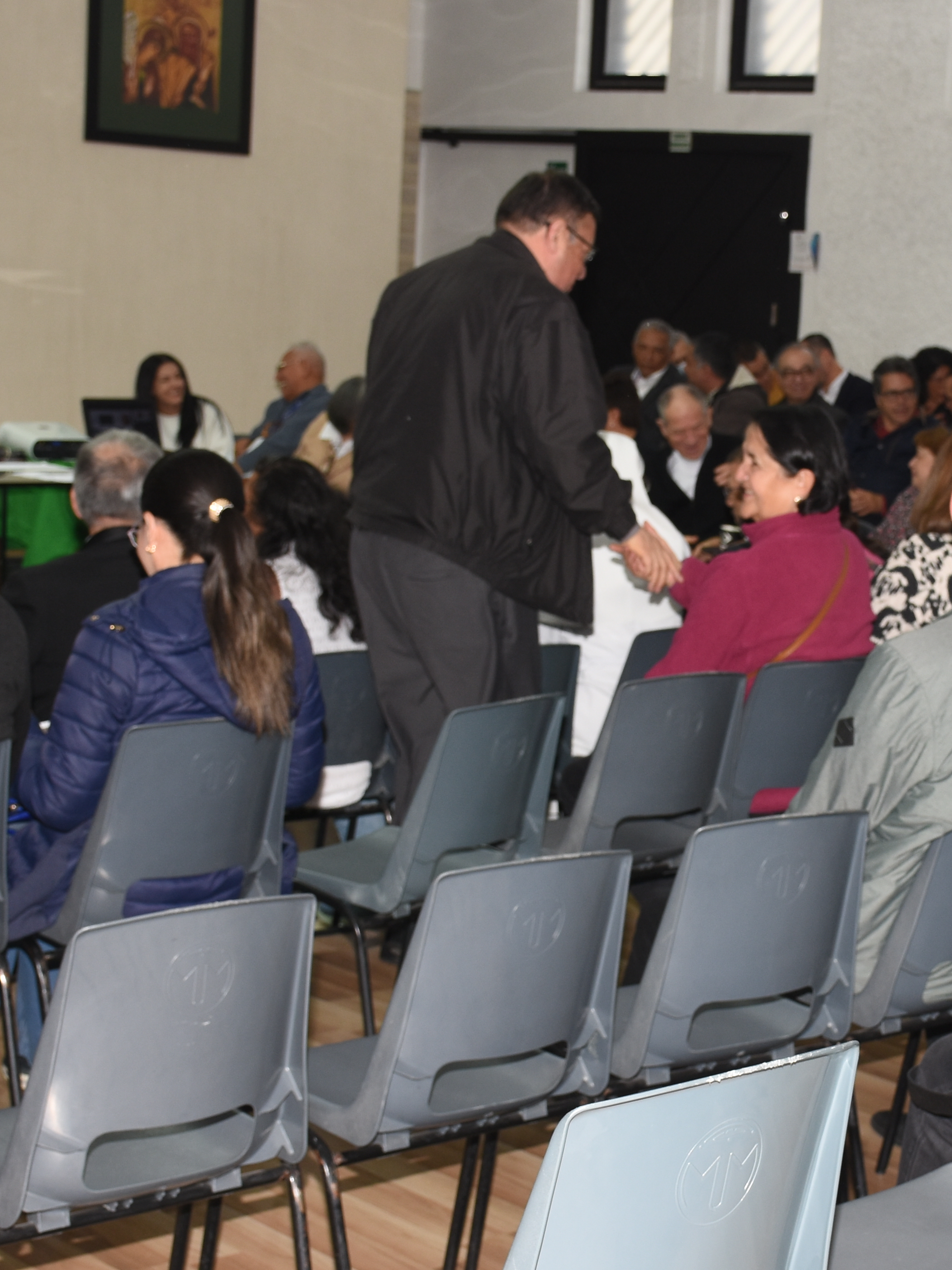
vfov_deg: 26.3
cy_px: 699
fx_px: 2713
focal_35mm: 74
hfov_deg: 19.6
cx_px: 843
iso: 250
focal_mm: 24
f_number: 5.6
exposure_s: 1/80
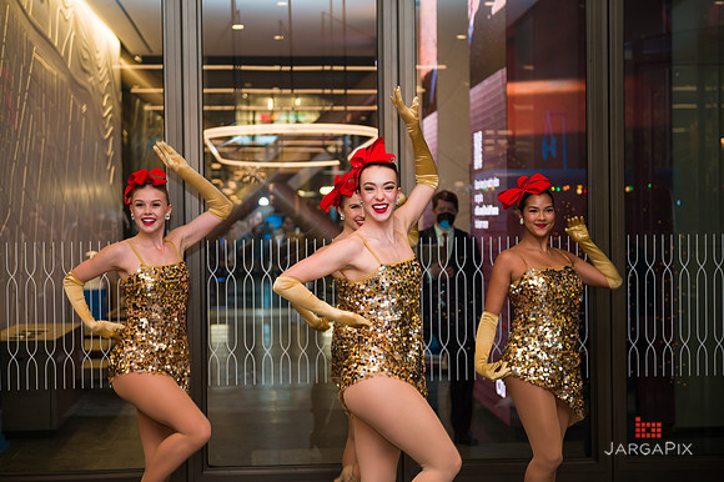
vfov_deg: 21.9
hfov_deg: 32.4
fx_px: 1246
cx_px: 362
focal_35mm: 62
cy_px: 241
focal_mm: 62
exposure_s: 1/160
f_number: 3.2
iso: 400
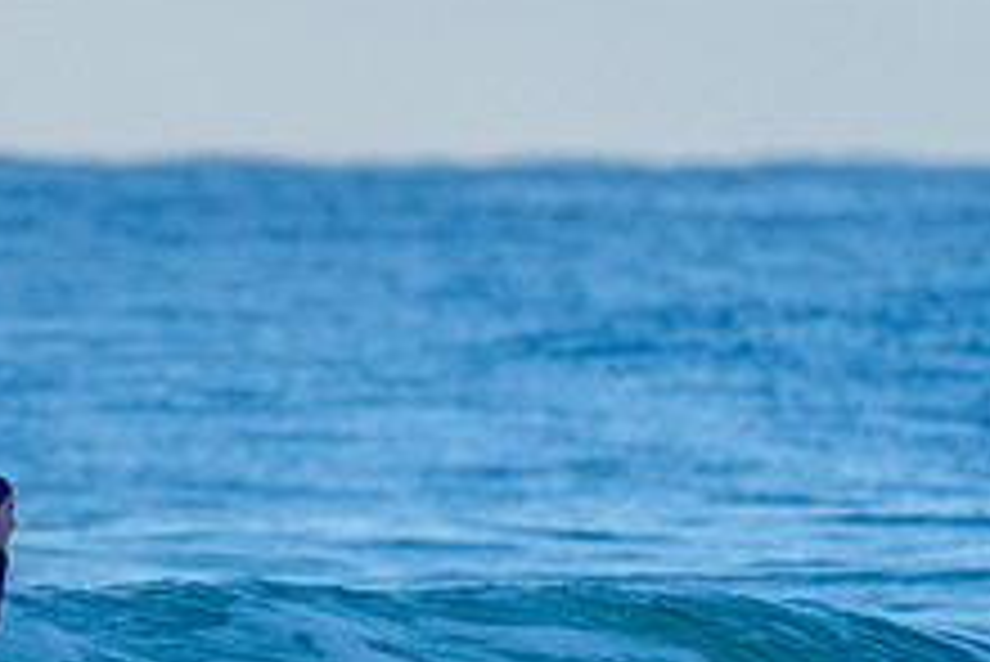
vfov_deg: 1.0
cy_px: 696
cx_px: -117
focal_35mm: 1318
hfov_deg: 1.6
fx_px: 36268
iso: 450
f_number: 5.6
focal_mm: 500
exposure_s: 1/2000
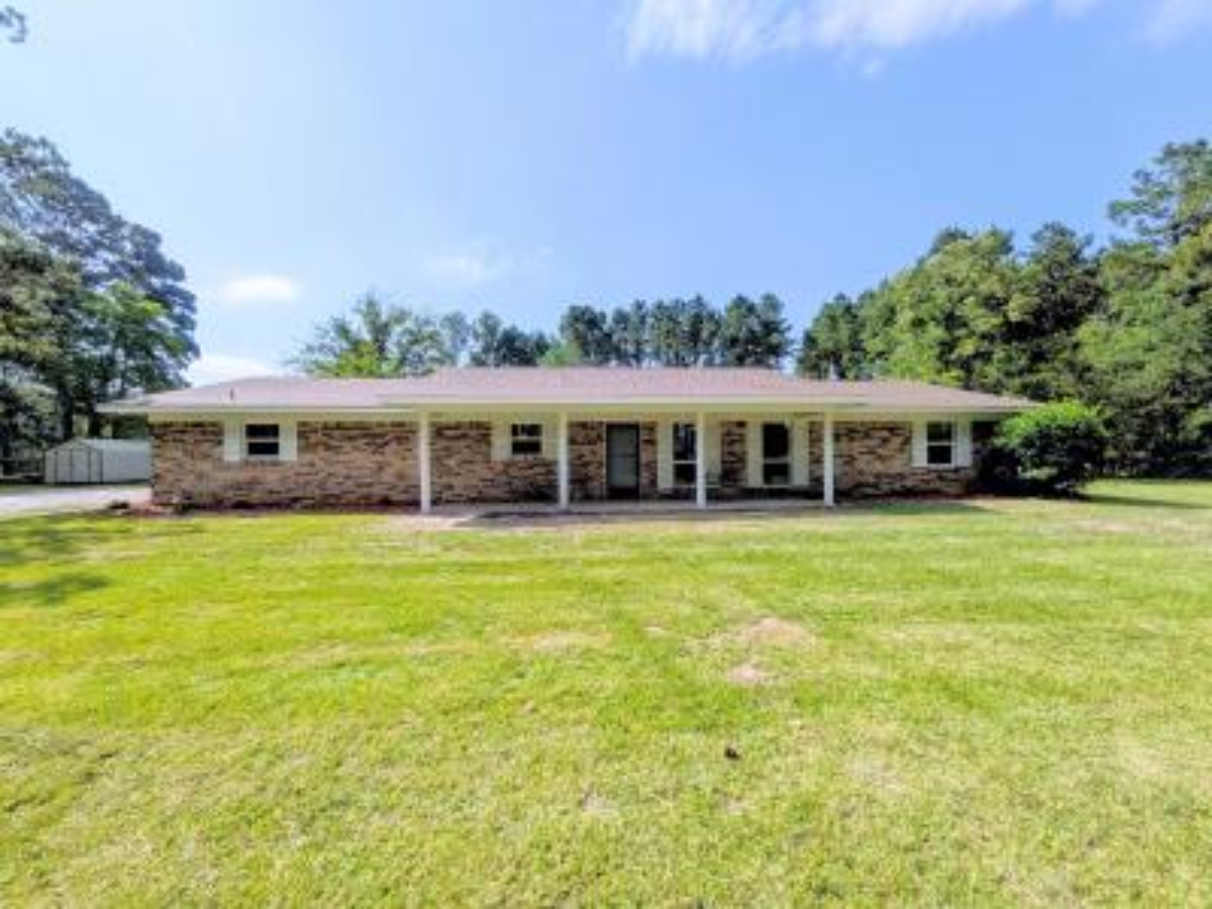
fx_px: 490
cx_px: 606
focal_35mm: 14
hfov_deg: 102.1
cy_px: 454
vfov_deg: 85.7
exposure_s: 1/2604
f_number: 2.2
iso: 58
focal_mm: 1.85
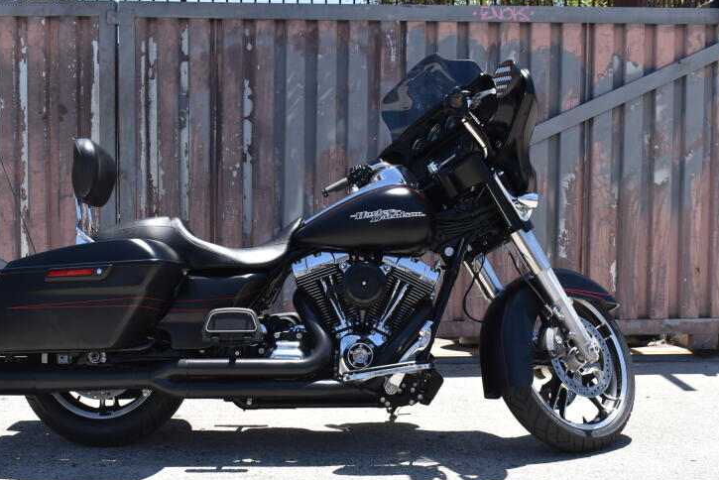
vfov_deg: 25.5
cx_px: 329
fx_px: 1059
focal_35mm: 53
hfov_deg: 37.5
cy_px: 247
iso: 140
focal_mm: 32
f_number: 8
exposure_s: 1/250
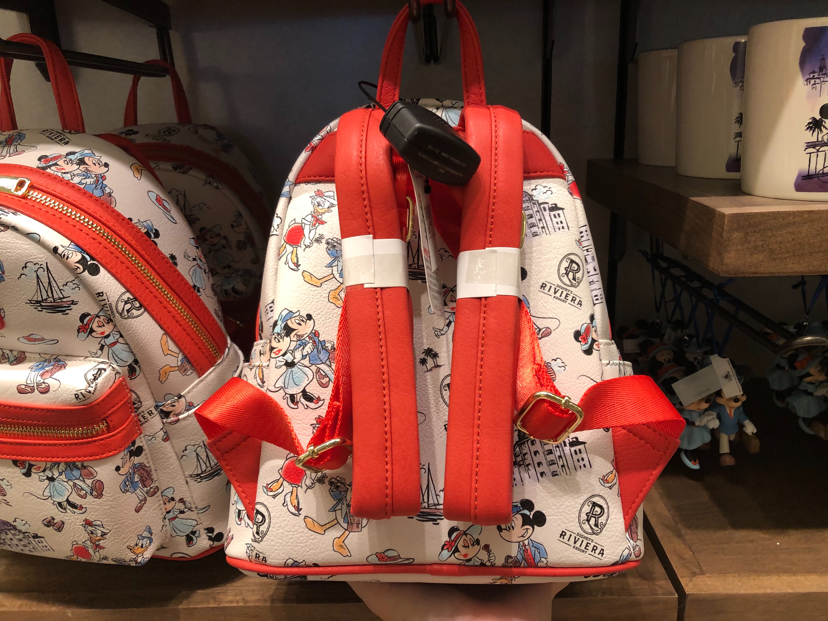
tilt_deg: -17.5
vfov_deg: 49.7
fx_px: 670
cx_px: 414
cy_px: 310
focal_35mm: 28
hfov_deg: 63.4
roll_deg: +1.3
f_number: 1.8
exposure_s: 1/15
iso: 40
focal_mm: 3.99
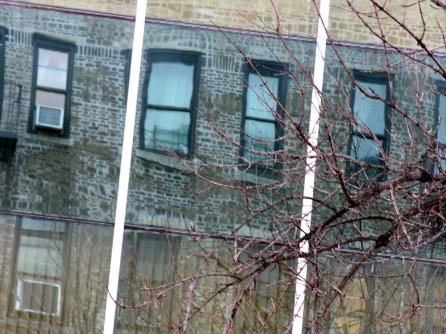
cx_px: 223
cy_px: 167
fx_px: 2693
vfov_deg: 7.1
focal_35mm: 209
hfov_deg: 9.5
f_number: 4.2
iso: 200
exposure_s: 1/1.3
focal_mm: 53.3
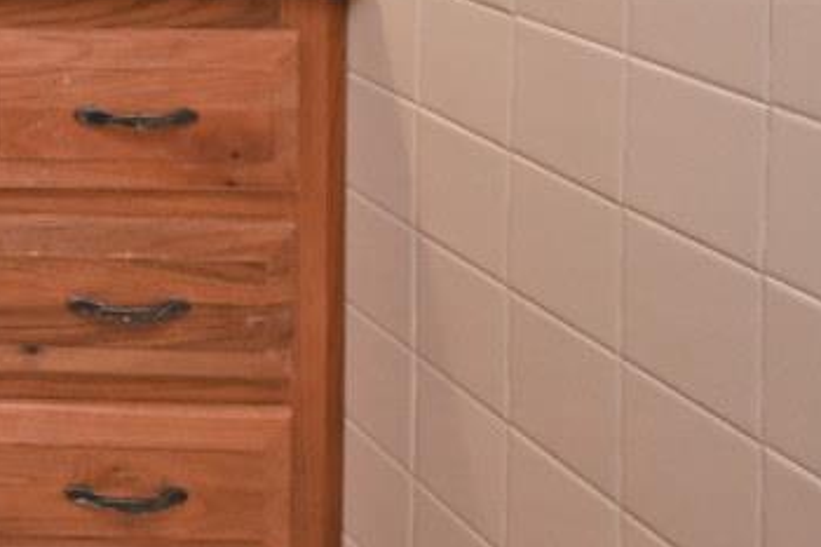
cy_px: -362
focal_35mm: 60
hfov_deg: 23.2
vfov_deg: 18.8
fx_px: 1368
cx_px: -549
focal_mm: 14
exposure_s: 1/60
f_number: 4
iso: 720
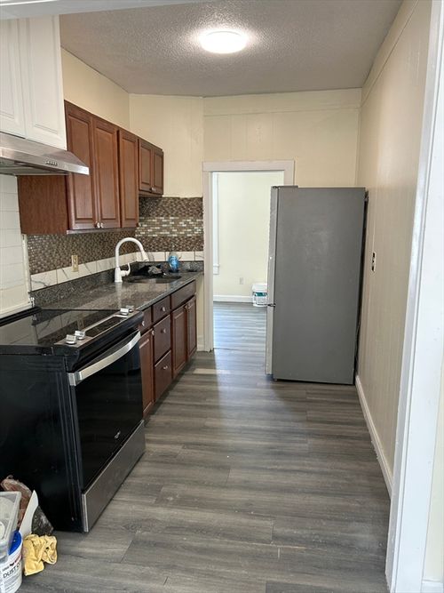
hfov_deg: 53.0
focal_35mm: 26
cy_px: 296
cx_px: 222
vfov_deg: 67.3
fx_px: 445
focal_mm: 5.7
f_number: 1.5
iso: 80
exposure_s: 1/60
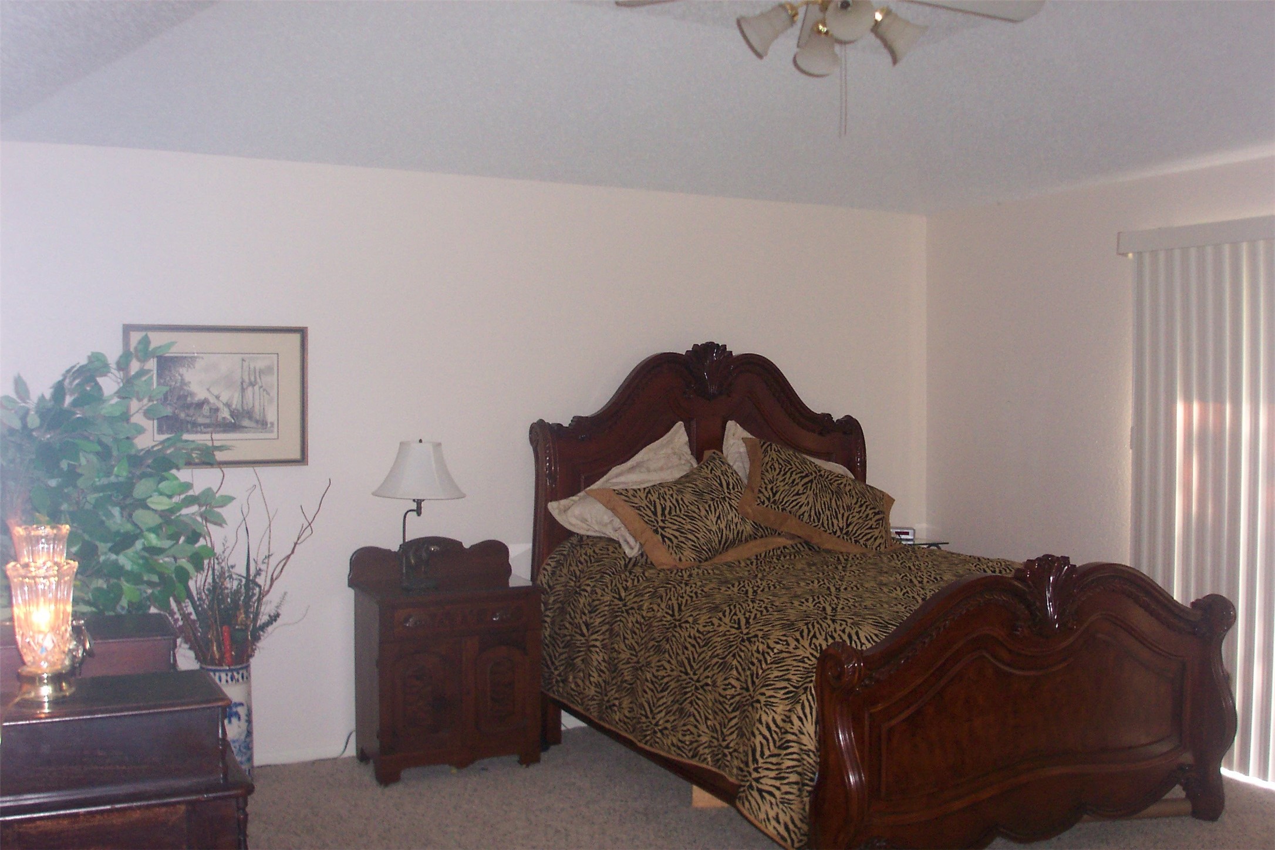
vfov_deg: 37.9
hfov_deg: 54.4
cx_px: 638
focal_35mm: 35
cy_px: 425
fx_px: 1239
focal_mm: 7.5
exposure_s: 1/30
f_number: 2.8
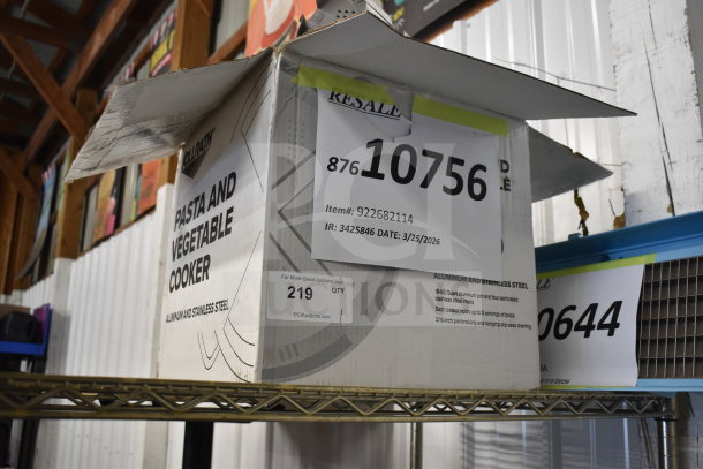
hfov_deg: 57.2
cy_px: 234
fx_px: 645
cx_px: 352
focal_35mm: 33
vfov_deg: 40.0
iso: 900
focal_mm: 22
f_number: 3.8
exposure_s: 1/40
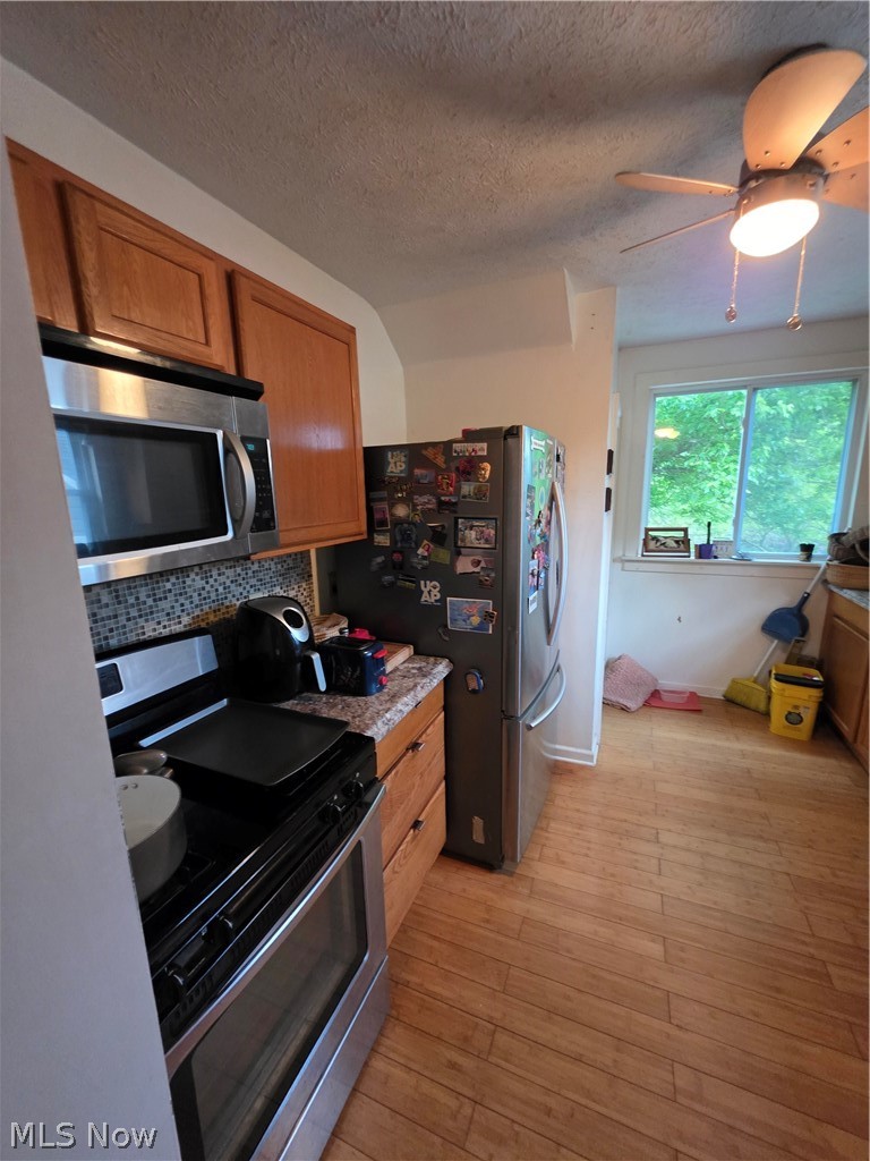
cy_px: 580
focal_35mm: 13
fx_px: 436
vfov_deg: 106.2
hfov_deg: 89.9
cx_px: 435
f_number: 1.9
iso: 800
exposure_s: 1/60
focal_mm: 2.2
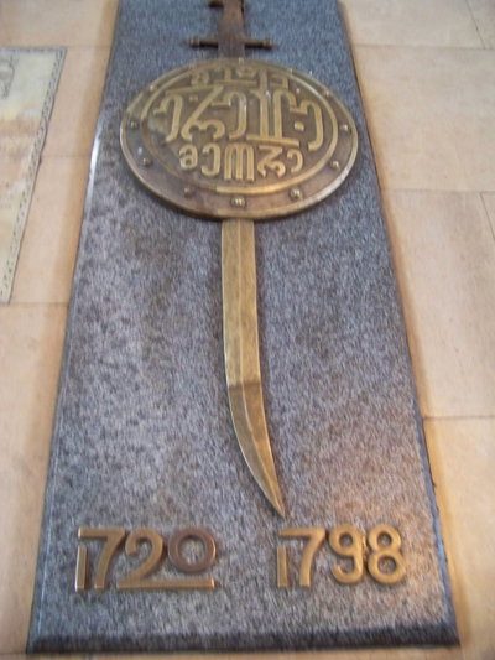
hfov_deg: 39.7
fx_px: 686
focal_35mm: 36
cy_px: 330
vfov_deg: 51.3
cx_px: 248
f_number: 2.8
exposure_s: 1/10
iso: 400
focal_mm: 5.85
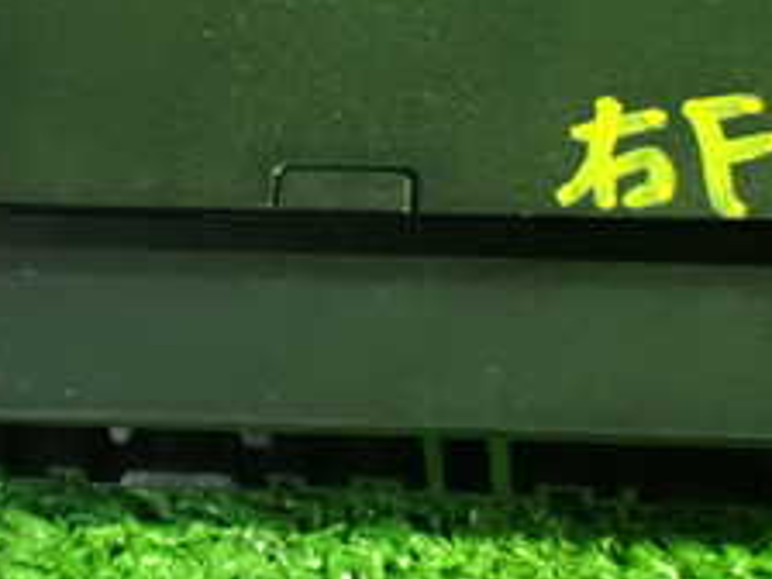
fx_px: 2275
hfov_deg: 19.3
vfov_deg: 14.4
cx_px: 383
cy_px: 100
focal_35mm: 102
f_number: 2.7
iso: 1600
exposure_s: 1/20
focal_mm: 6.83
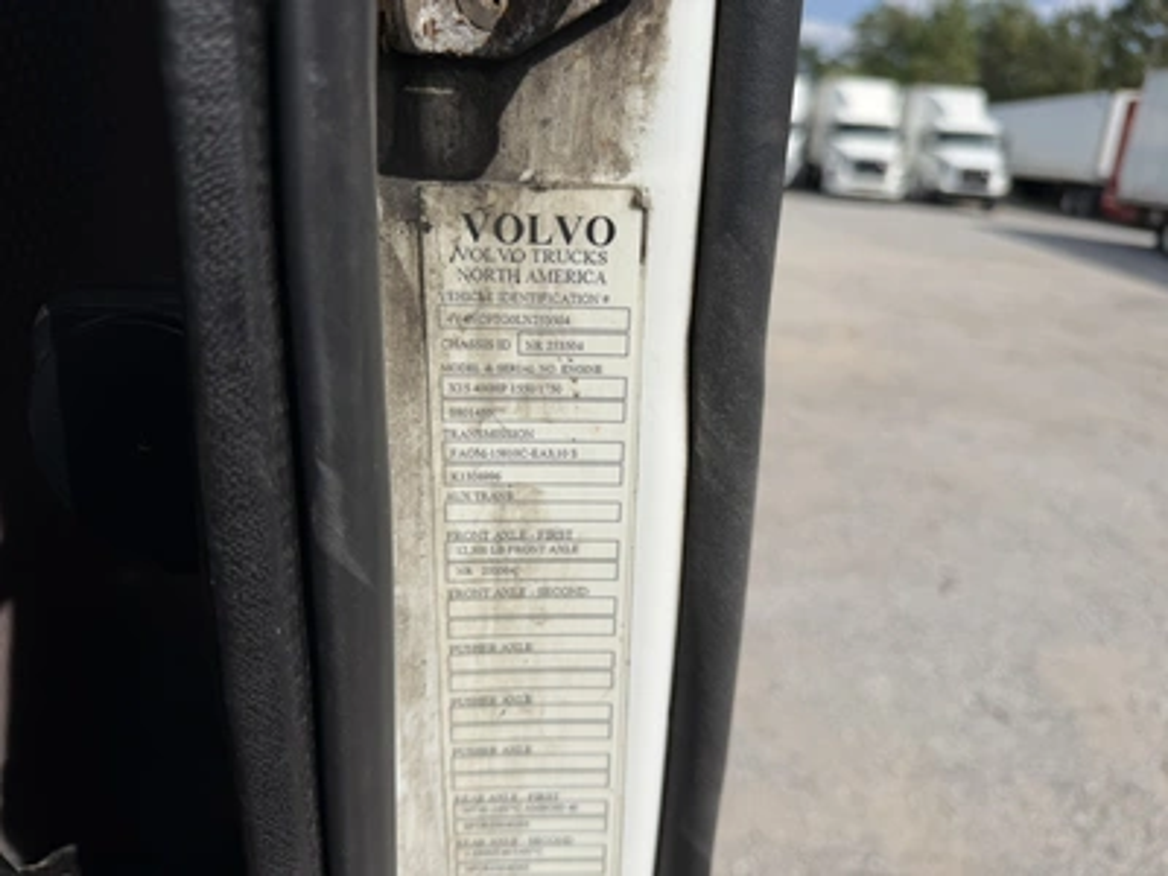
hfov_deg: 71.6
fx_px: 810
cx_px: 584
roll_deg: -4.1
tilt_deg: -19.9
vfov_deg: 56.8
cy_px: 438
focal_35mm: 24
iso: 80
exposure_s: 1/6711
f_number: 1.78
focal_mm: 6.76
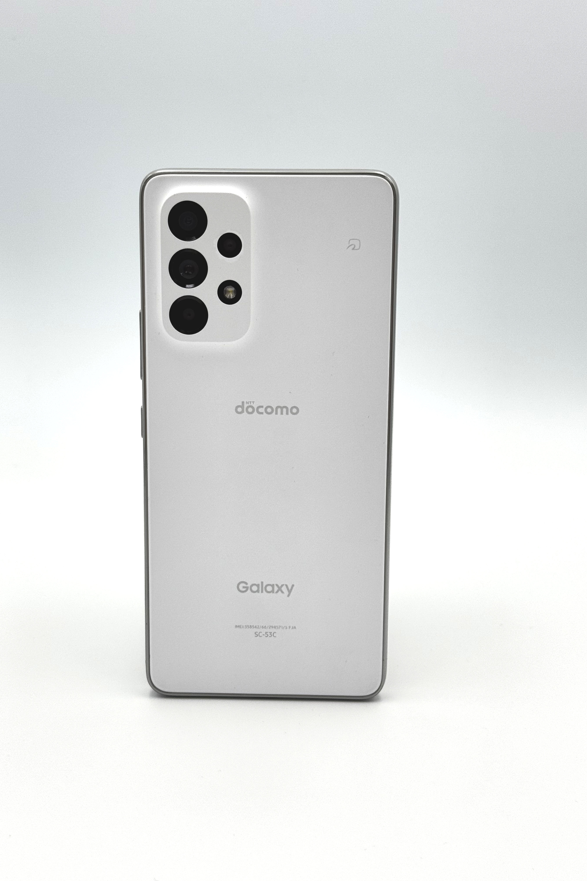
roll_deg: -0.5
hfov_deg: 27.0
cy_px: 440
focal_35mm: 50
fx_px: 1223
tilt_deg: -12.9
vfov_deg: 39.6
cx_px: 267
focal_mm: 6.76
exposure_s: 1/414
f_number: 1.78
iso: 64
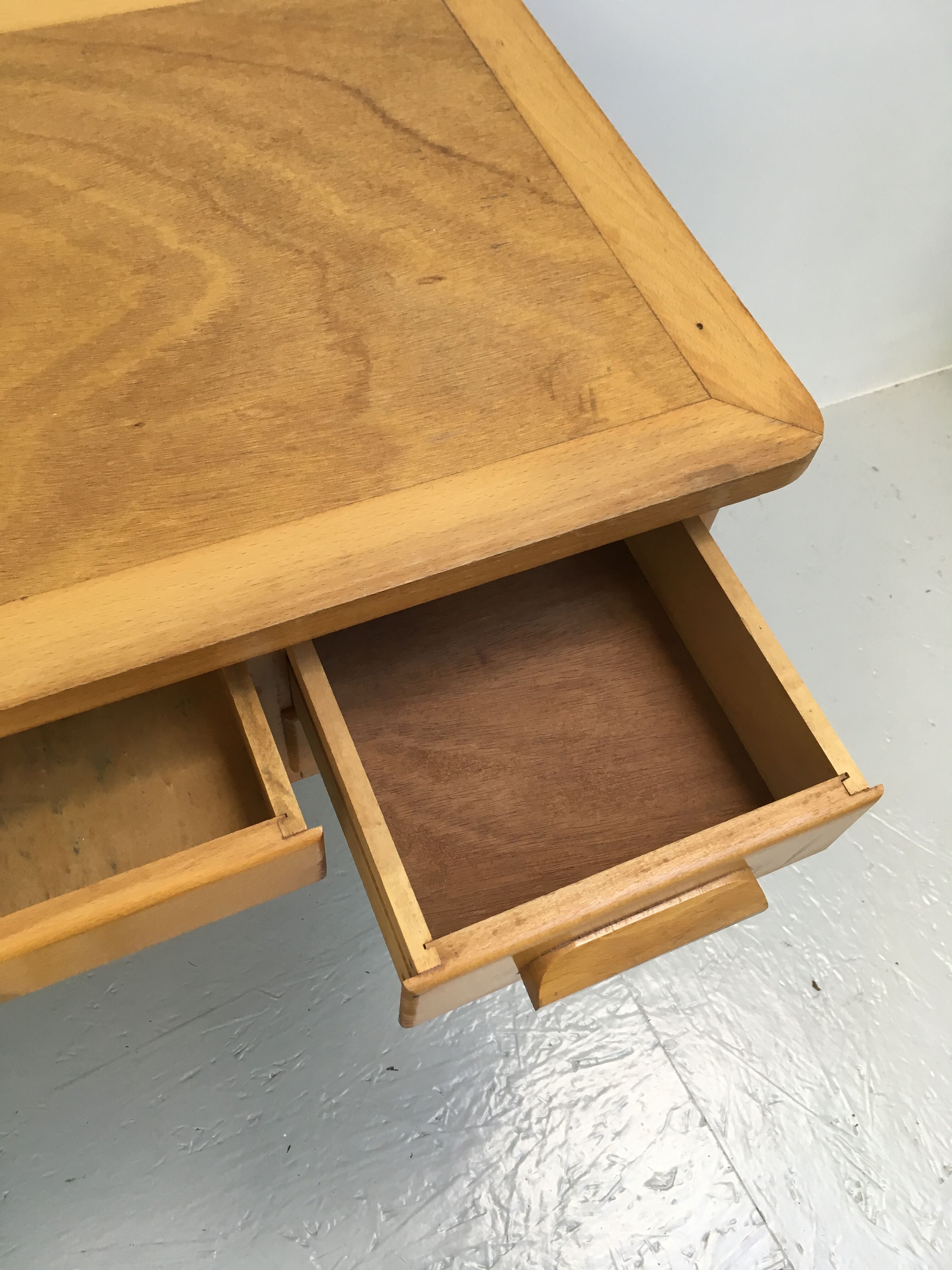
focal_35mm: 29
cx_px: 476
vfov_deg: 61.7
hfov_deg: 48.2
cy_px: 635
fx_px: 1063
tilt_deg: -60.5
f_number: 2.2
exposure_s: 1/33
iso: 32
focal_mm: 4.15
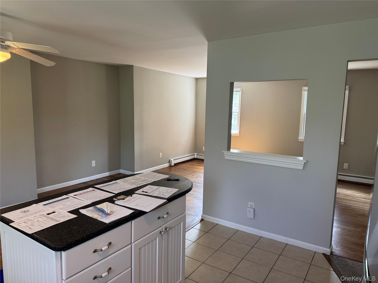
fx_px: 262
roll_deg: -1.0
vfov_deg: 56.8
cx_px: 189
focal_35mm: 24
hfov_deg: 71.6
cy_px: 142
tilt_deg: -7.1
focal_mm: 6.76
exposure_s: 1/60
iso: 250
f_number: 1.78
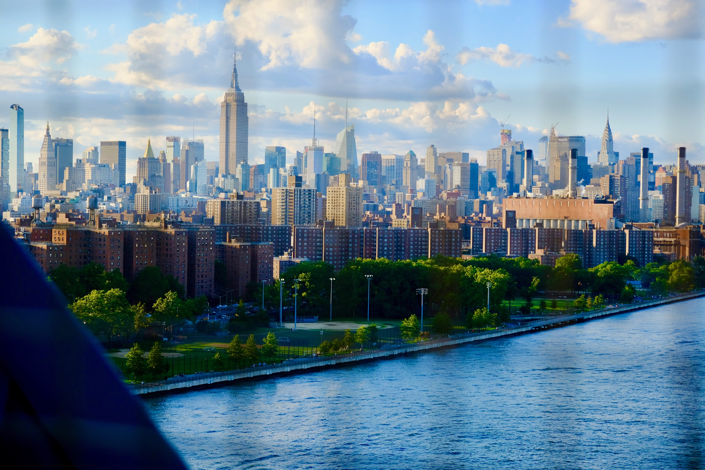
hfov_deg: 24.5
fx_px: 1625
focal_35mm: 83
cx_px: 352
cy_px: 235
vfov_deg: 16.5
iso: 800
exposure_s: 1/3000
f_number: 2.8
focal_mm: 55
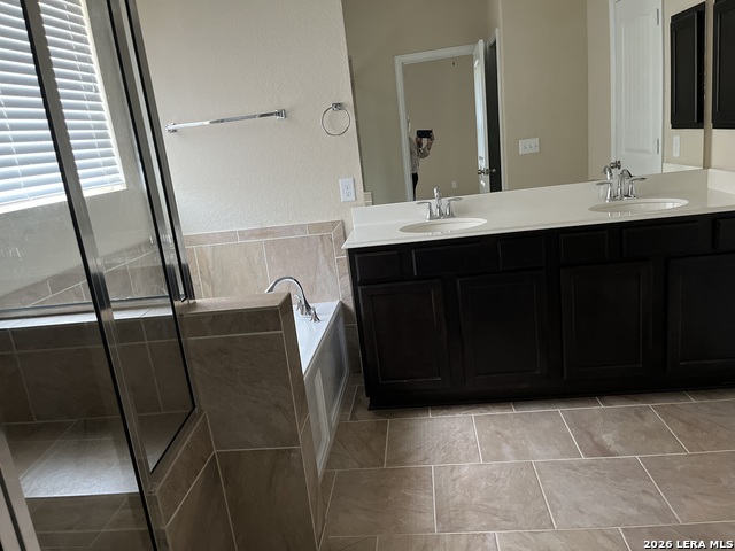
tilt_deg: -13.6
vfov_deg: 53.1
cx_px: 368
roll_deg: +6.8
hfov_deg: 67.3
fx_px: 552
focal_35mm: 26
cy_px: 276
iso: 500
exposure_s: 1/56
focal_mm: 5.1
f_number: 1.6
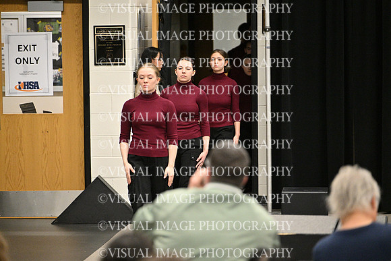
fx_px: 1629
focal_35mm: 150
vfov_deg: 9.2
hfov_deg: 13.7
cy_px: 130
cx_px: 196
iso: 6400
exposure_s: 1/640
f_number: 2.8
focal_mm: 150
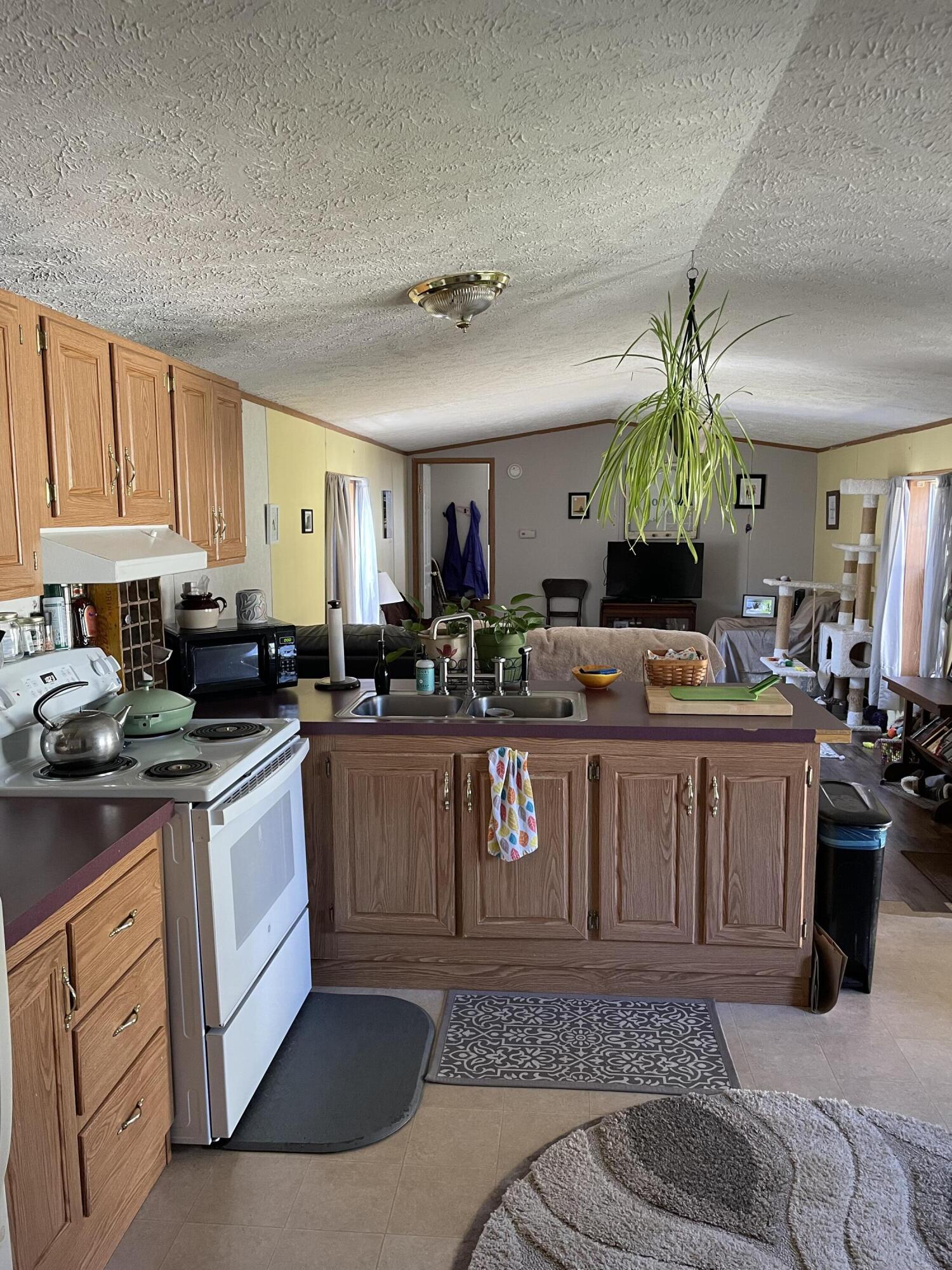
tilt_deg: -7.5
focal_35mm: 26
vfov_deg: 67.3
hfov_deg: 53.1
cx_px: 476
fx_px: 953
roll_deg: +0.4
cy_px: 635
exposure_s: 1/60
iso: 200
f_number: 1.6
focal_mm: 4.2
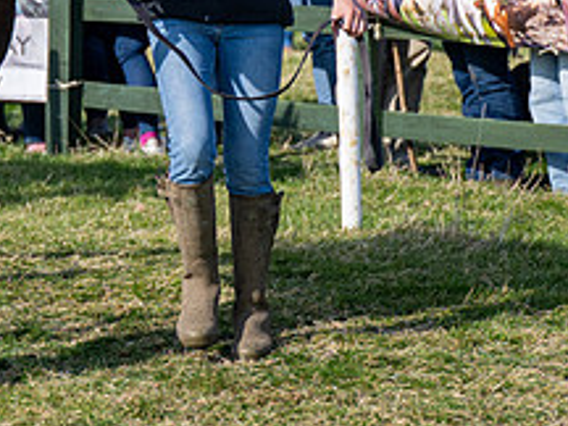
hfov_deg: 6.3
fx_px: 5185
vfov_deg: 4.7
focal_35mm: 316
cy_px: 34
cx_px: 71
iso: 100
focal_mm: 70
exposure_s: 1/2500
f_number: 2.8
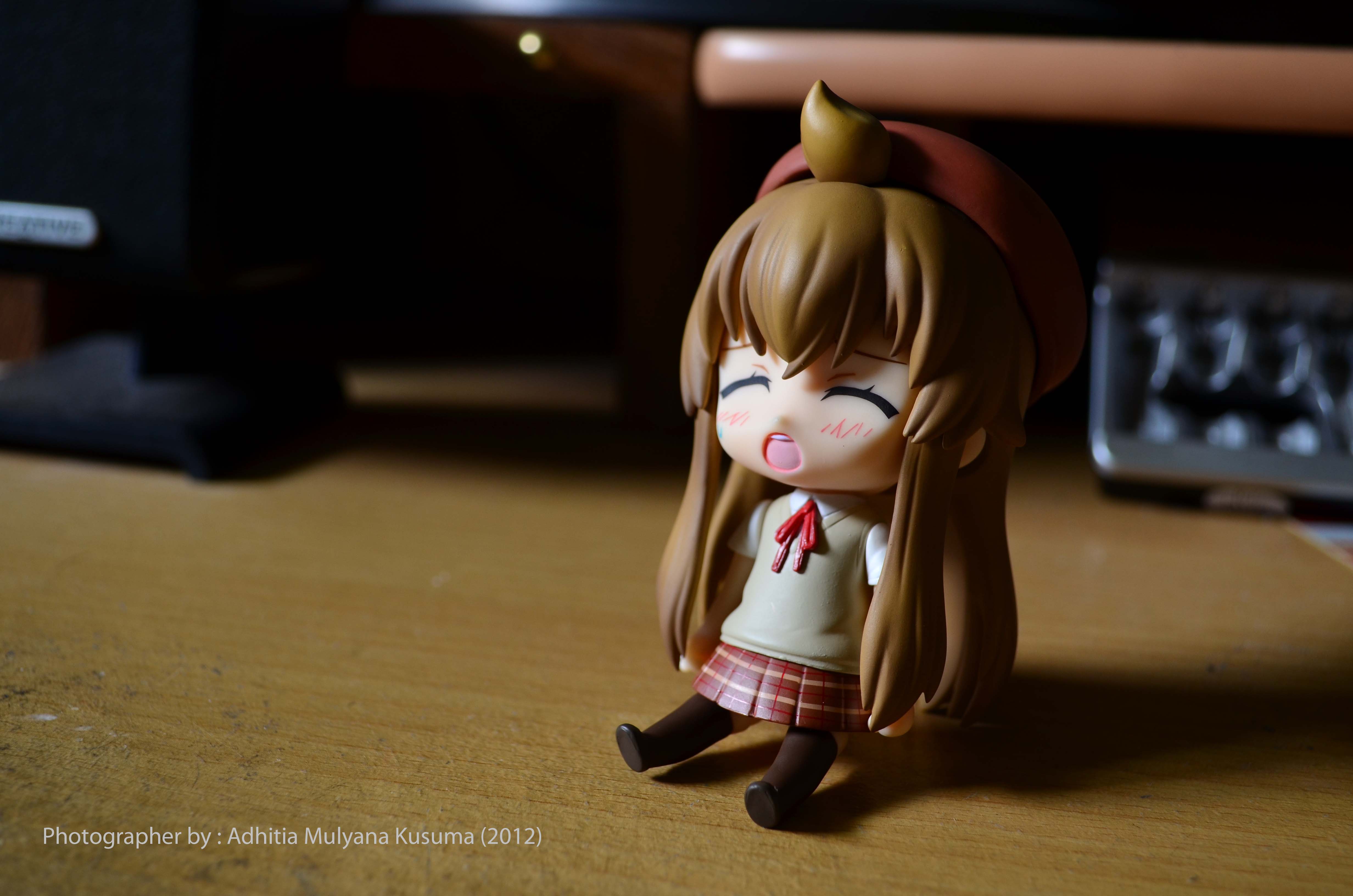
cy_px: 448
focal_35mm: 42
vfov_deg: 31.8
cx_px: 676
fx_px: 1575
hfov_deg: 46.5
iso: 200
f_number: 5
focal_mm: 28
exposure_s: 1/20
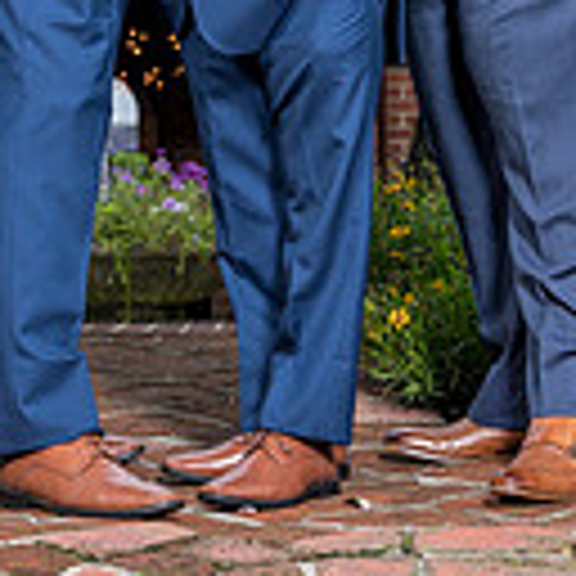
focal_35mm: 140
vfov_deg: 12.1
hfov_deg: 12.5
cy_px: -162
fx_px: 2636
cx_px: 177
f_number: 5.6
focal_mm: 34
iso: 100
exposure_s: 1/200
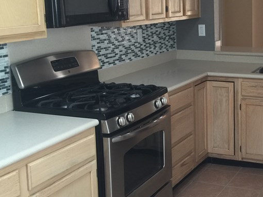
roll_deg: -0.1
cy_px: 66
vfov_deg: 25.1
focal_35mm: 58
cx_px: 227
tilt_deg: -8.4
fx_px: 441
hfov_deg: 31.9
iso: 32
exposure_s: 1/15
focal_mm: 4.15
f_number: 2.2
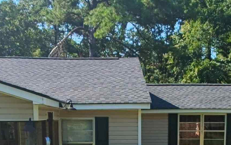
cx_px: 128
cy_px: 174
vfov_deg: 20.0
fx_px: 384
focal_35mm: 61
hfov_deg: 33.4
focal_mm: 16
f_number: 2.55
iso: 102
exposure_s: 1/1090
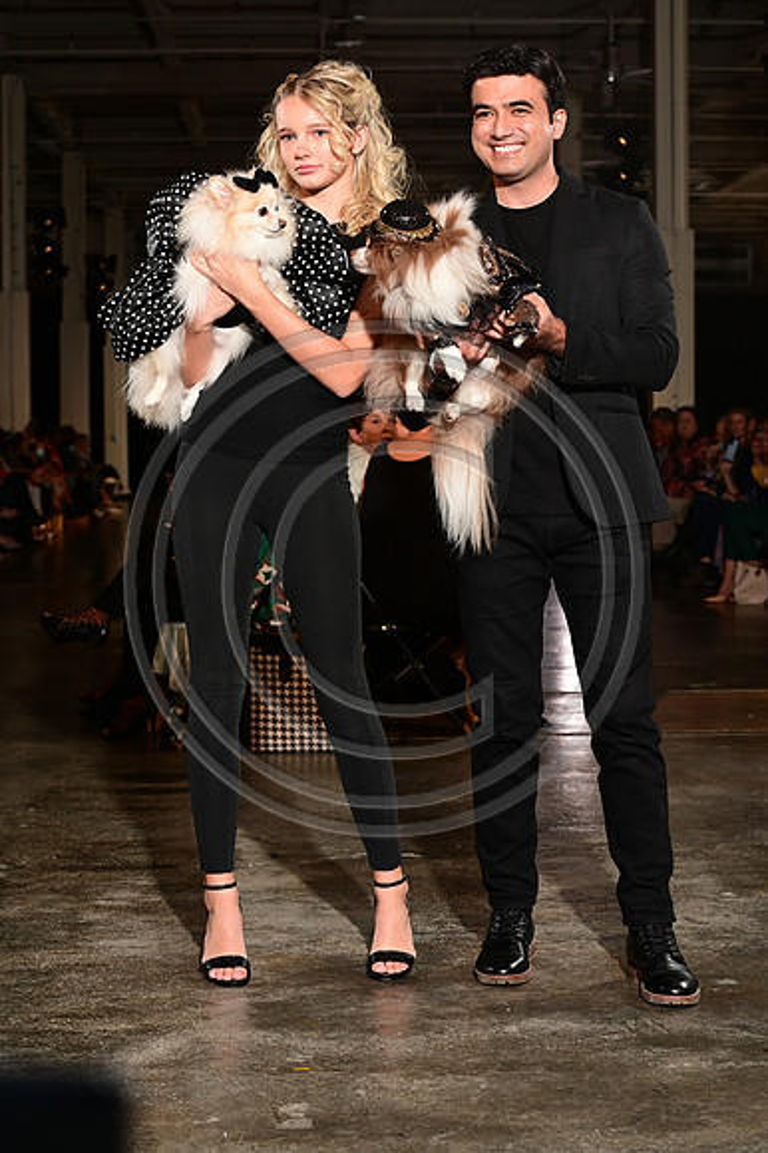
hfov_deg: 19.4
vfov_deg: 28.9
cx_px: 384
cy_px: 576
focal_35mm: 70
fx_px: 2243
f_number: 6.3
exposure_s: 1/160
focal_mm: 70
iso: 1000
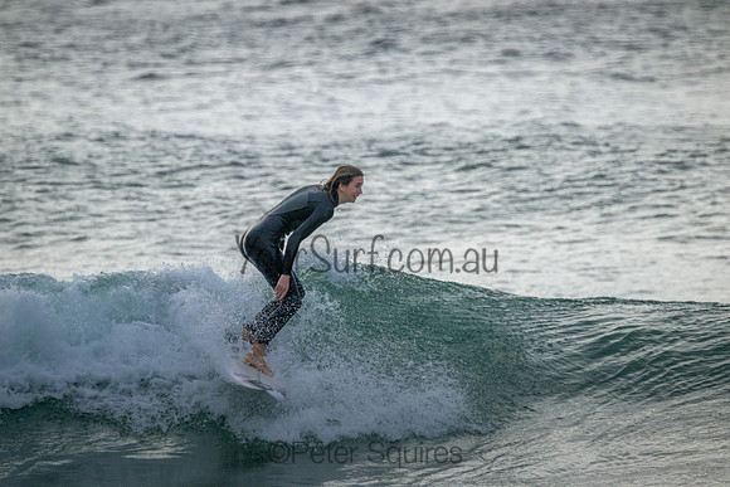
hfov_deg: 2.6
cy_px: 244
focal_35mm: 800
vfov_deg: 1.7
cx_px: 365
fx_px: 16225
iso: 3600
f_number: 11
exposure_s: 1/2000
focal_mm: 800
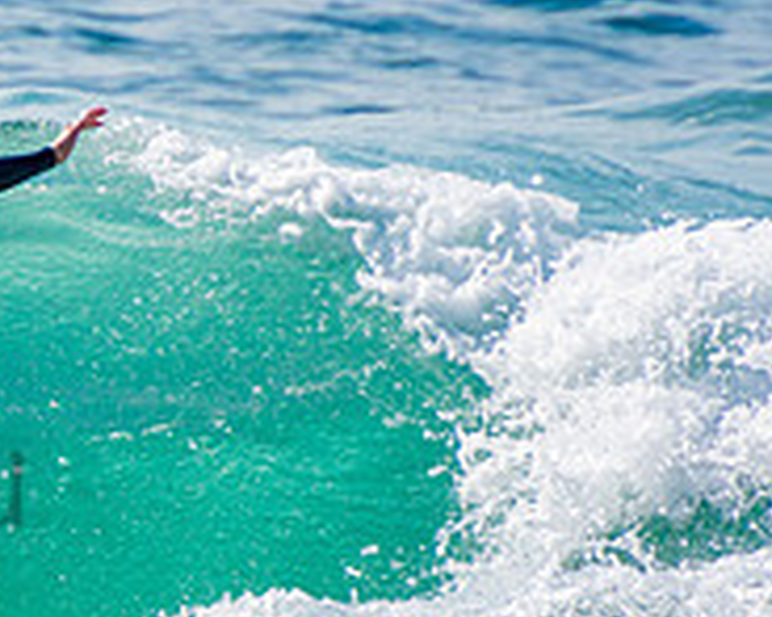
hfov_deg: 1.1
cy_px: 430
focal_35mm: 1775
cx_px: -420
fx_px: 40534
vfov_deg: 0.9
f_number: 5.6
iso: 280
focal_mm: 400
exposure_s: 1/2000
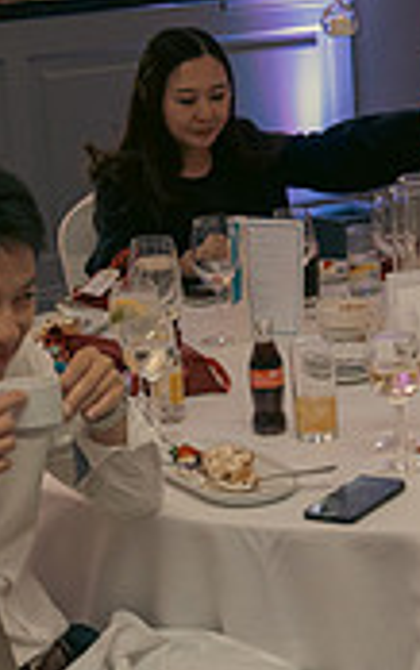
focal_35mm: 119
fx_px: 2176
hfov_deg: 10.9
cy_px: 310
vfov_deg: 17.5
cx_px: 486
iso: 2500
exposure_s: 1/160
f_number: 3.5
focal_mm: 35
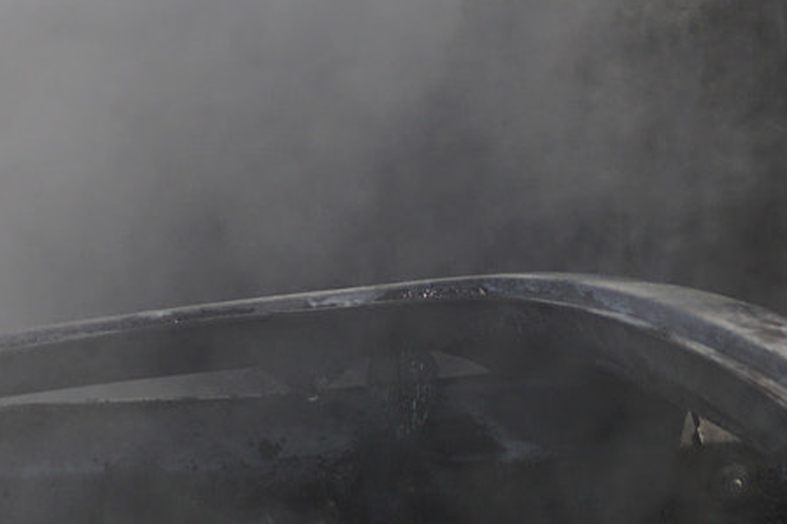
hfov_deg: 9.5
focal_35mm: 214
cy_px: -224
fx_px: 4676
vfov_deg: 6.3
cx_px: -77
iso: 100
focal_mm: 40
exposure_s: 1/1600
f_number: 2.8
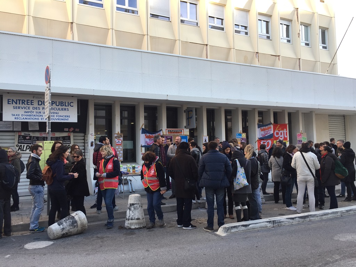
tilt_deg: +2.1
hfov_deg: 61.7
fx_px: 298
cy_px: 134
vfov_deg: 48.2
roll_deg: +1.7
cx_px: 178
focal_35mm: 29
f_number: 2.2
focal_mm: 4.15
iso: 32
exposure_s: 1/100
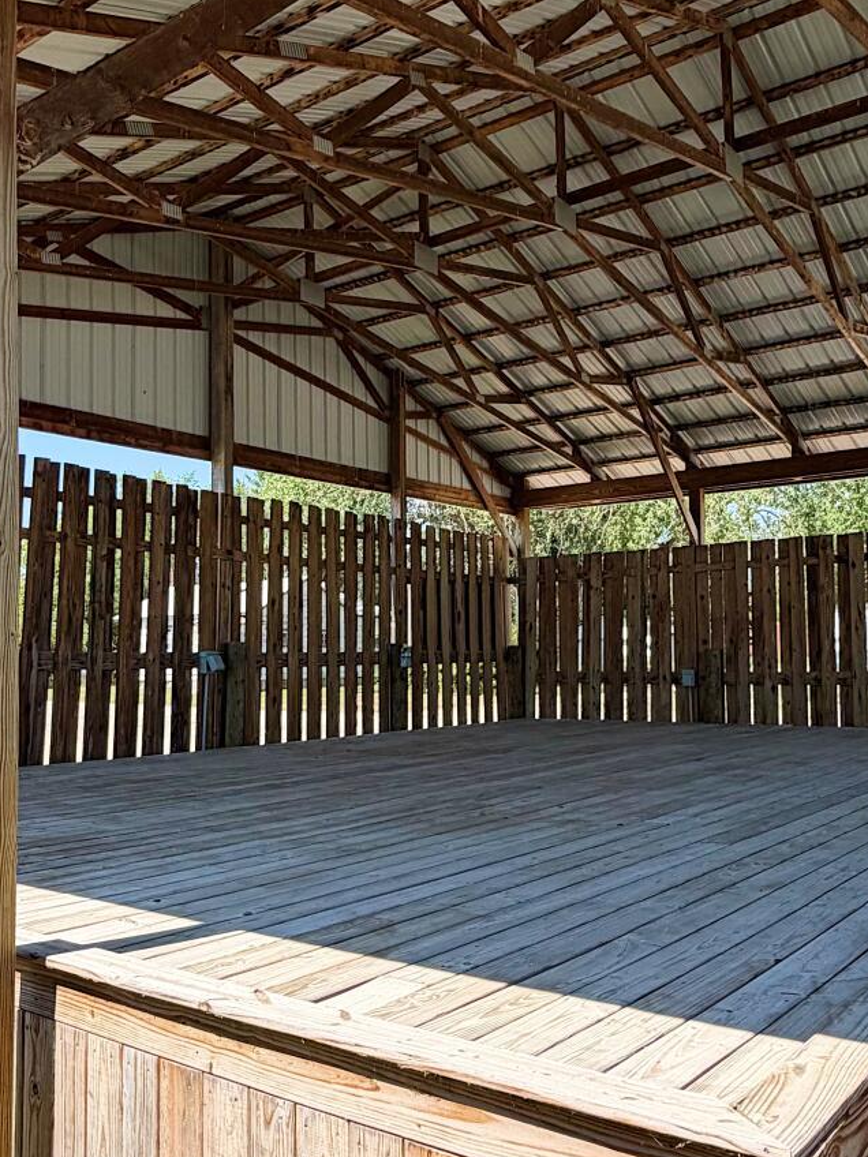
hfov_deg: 42.8
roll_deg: +0.7
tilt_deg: +3.4
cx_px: 352
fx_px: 1103
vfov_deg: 55.3
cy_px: 613
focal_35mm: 33
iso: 40
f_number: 2.2
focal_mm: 2.22
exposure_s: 1/607
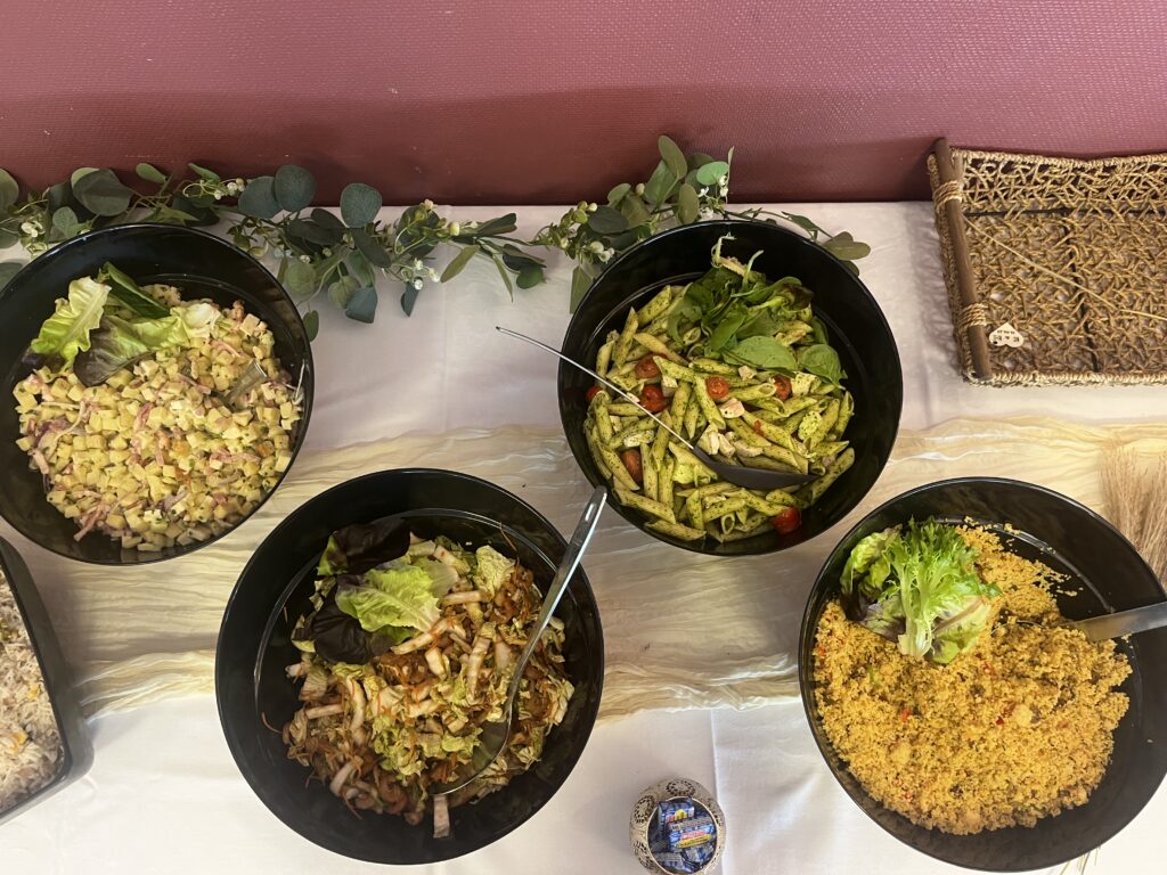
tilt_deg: -71.3
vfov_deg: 53.1
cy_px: 438
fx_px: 877
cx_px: 584
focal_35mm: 26
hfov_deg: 67.3
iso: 125
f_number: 1.6
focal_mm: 5.1
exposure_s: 1/50
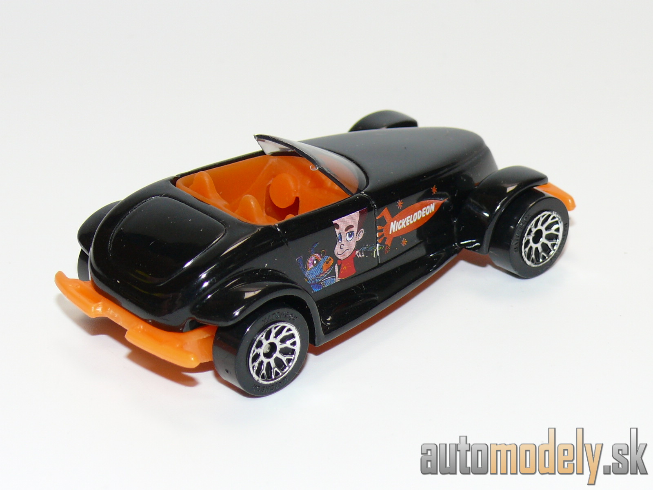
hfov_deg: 19.1
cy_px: 245
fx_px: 1943
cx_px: 326
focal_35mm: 103
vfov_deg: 14.4
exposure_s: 1/30
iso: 100
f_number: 4
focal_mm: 13.6
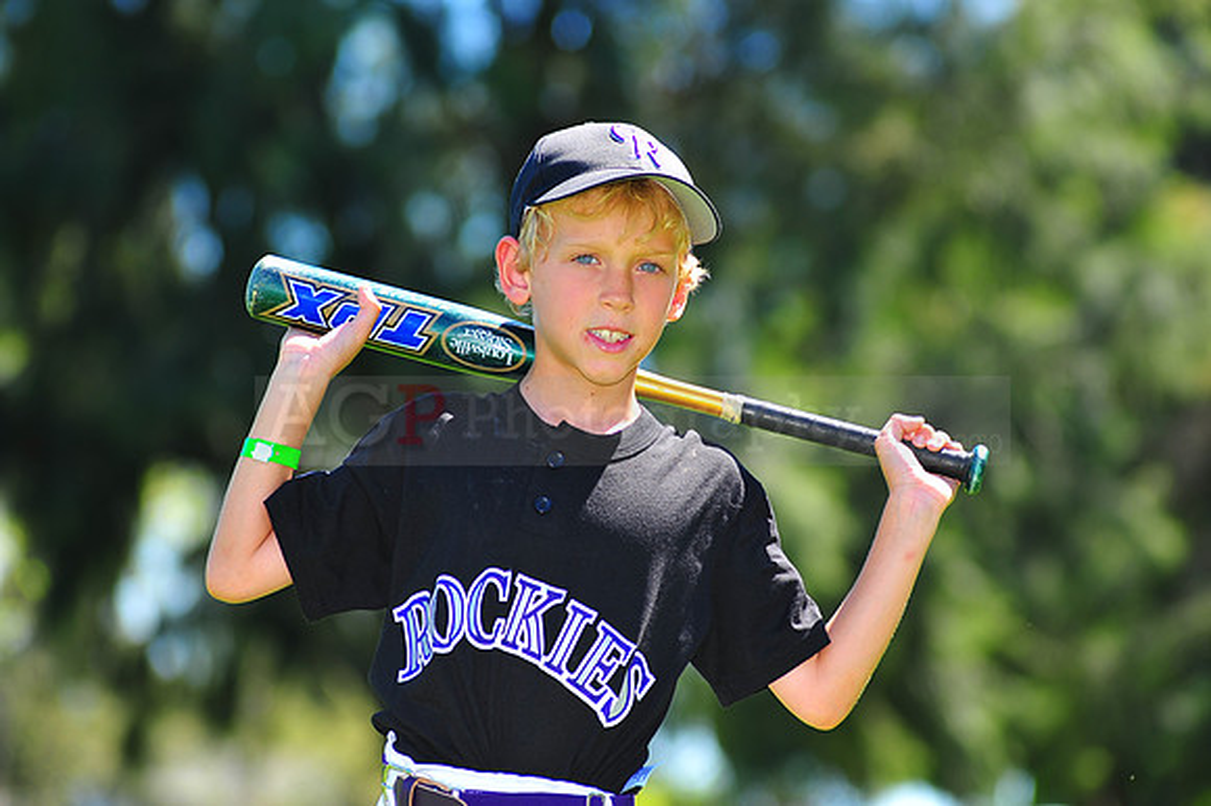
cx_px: 606
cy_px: 403
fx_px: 6051
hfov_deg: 11.4
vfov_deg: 7.6
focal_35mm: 180
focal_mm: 180
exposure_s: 1/320
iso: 200
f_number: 5
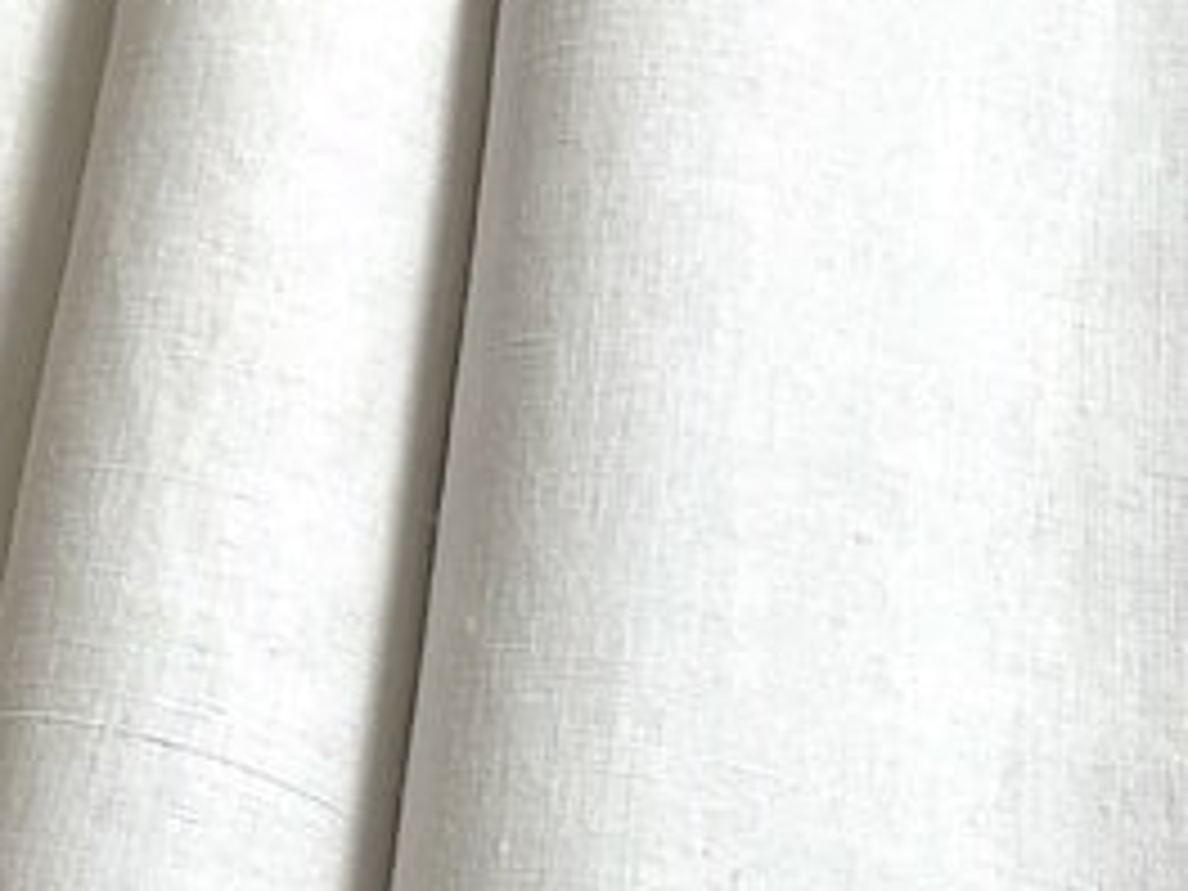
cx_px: -522
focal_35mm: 101
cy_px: 472
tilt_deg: -64.9
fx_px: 3466
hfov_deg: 17.7
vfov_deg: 14.6
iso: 100
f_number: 1.6
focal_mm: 4.2
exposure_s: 1/100
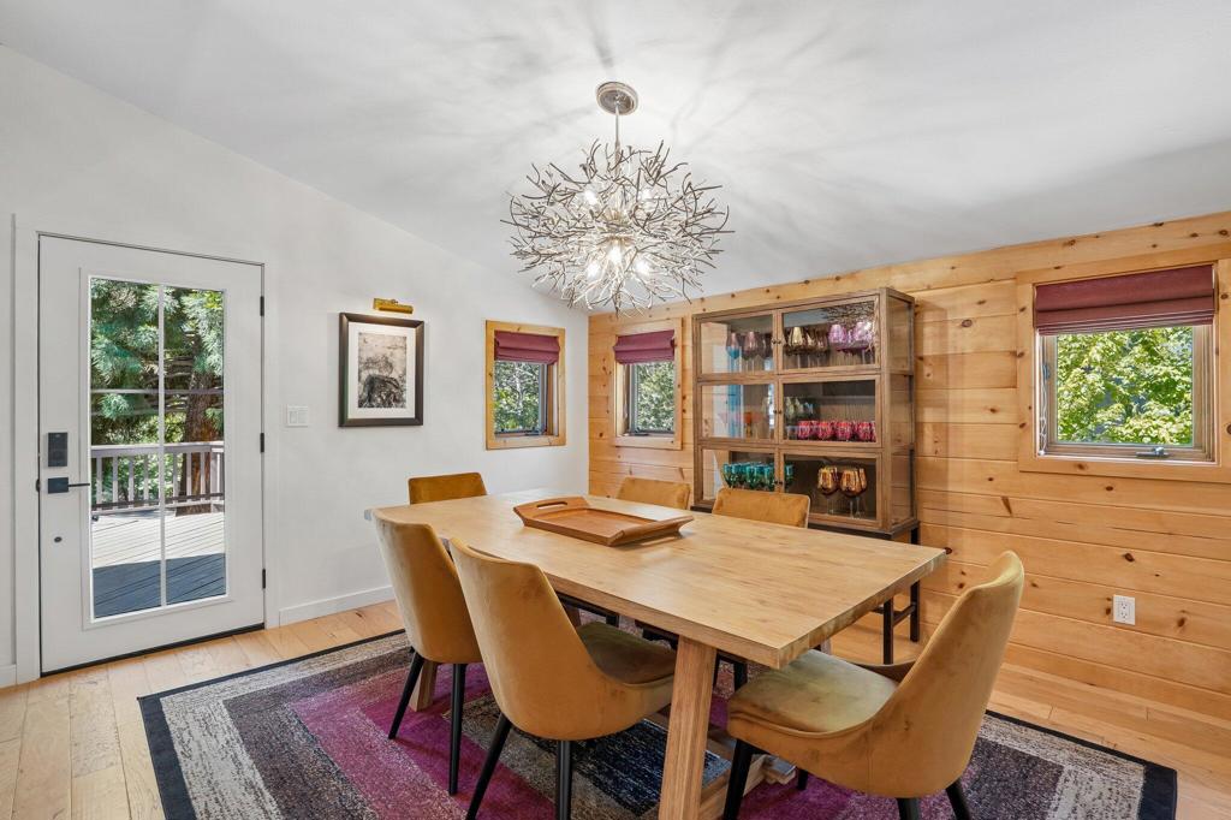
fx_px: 547
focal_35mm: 16
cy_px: 410
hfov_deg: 96.8
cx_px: 616
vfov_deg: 73.7
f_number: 8
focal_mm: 16
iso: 400
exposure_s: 1/8
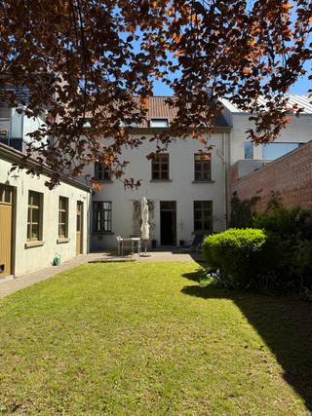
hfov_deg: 56.8
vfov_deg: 71.6
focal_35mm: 24
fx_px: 289
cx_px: 156
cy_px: 208
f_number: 1.78
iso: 80
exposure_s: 1/2041
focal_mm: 6.76
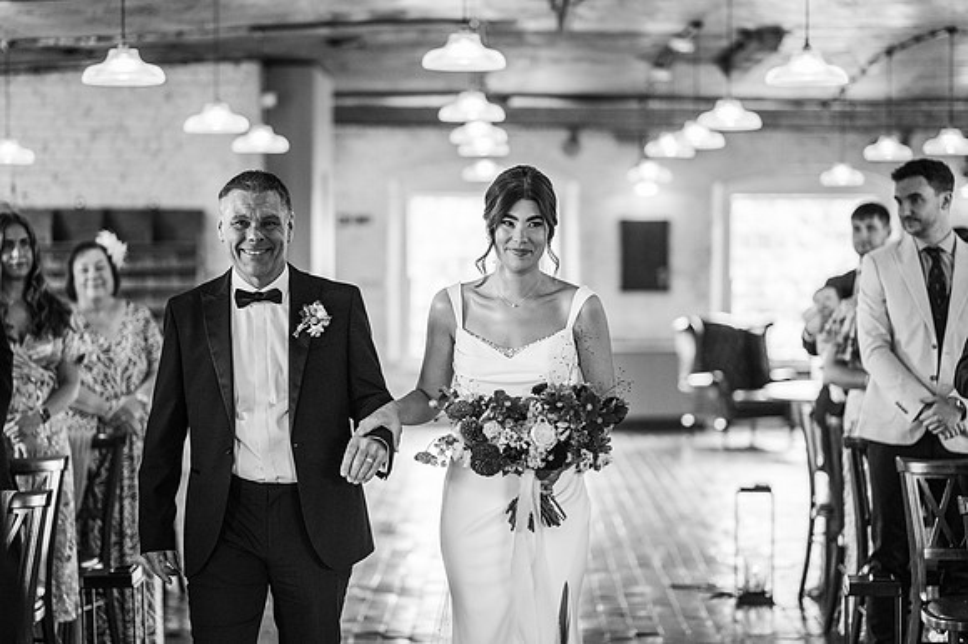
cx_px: 484
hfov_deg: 23.9
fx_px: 2284
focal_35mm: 85
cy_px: 322
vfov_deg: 16.1
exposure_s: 1/200
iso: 640
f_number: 2
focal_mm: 85
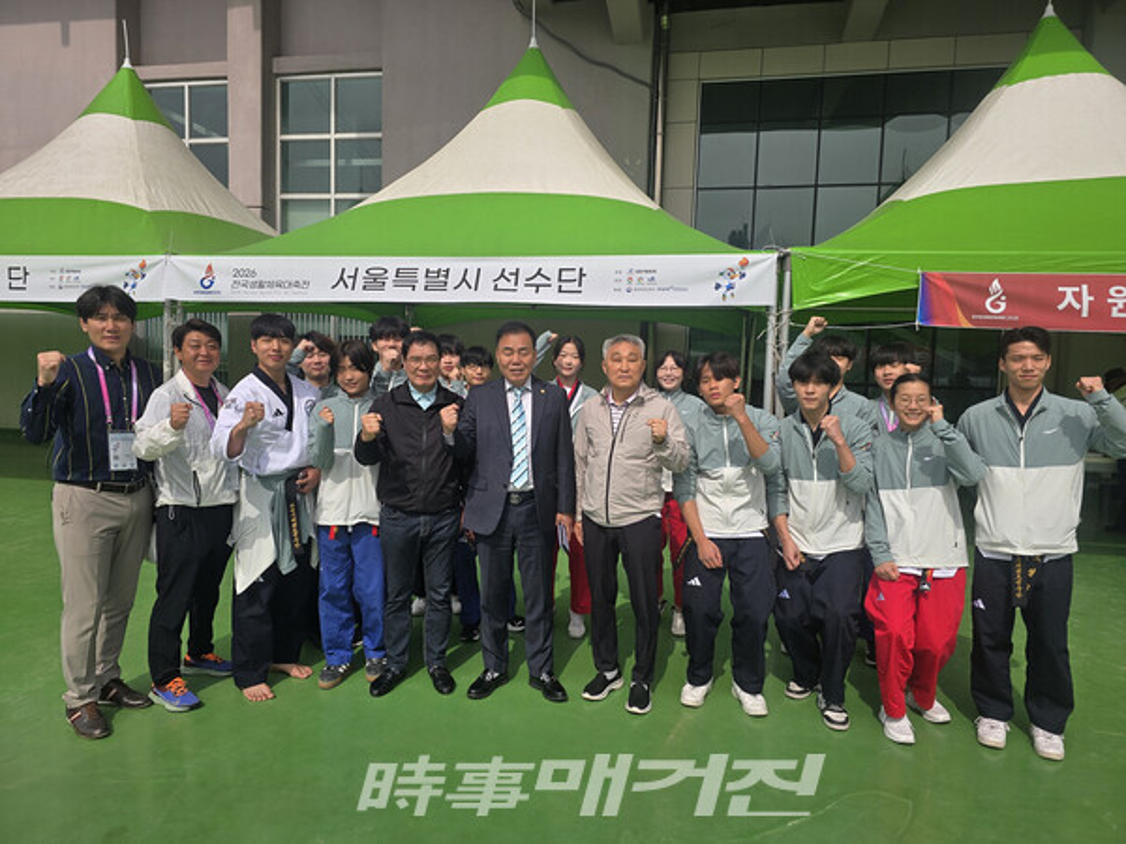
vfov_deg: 58.9
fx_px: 748
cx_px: 563
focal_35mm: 23
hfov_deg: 73.9
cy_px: 422
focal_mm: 6.3
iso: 12
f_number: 1.7
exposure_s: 1/927
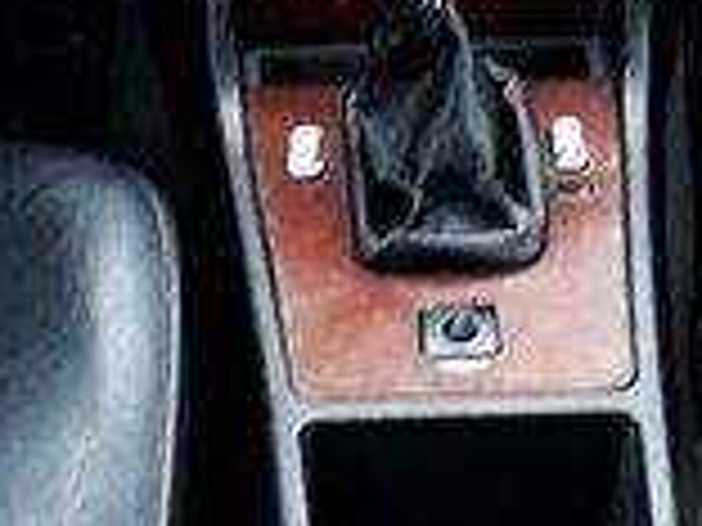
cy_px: -501
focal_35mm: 114
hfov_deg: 17.2
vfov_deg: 11.7
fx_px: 2312
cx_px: 436
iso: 80
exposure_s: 1/33
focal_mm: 3.6
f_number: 1.9
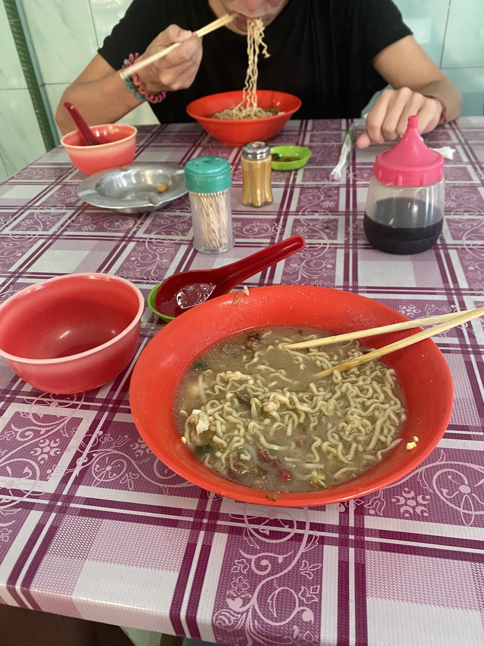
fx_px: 485
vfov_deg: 67.3
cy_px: 323
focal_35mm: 26
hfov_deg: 53.1
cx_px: 242
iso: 500
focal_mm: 4.25
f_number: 1.8
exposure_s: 1/50
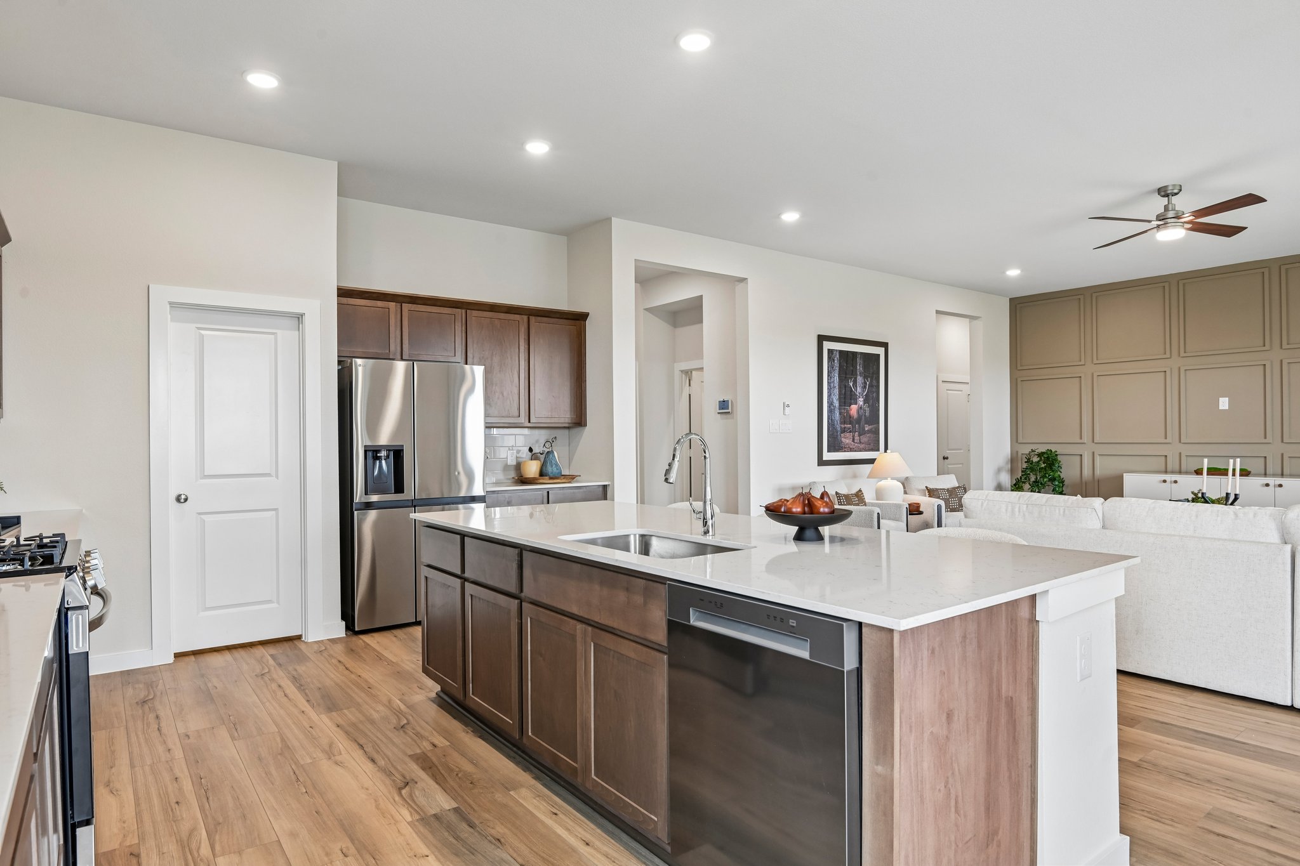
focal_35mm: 20
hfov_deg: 84.0
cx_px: 650
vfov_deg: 61.9
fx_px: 722
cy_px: 433
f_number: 8
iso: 400
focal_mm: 20
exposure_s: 1/13
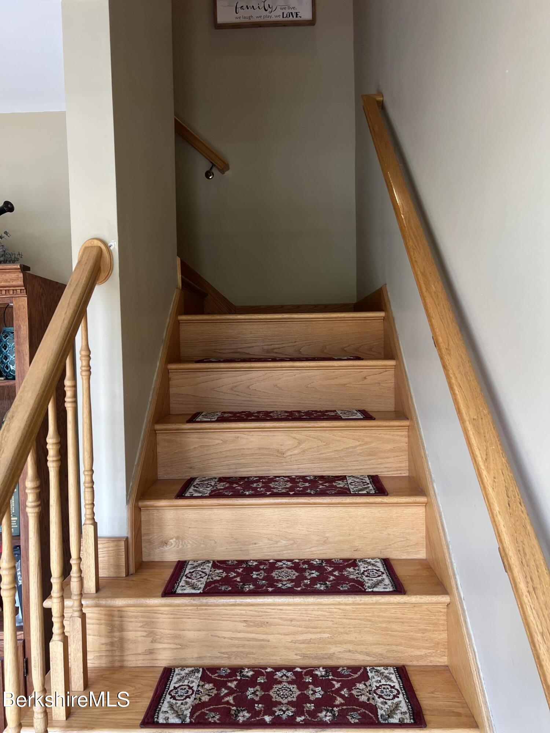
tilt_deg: -1.1
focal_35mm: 26
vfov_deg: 67.3
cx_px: 275
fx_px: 551
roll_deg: +1.8
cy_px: 366
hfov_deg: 53.1
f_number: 1.5
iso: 80
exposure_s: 1/120
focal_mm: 5.7
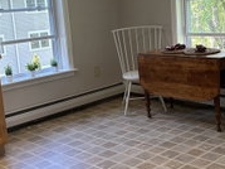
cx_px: 141
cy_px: 73
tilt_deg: -11.1
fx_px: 403
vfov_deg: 23.6
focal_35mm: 62
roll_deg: +2.6
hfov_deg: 31.1
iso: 100
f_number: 1.6
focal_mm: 5.96
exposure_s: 1/120
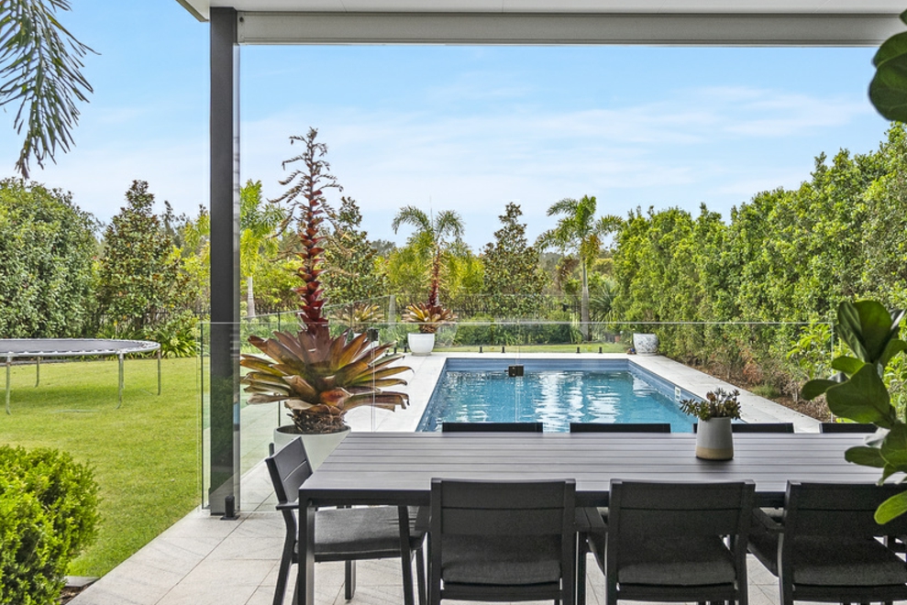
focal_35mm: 33
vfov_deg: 40.0
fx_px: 832
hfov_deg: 57.1
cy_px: 302
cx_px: 493
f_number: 3.2
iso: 400
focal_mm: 17
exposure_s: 1/500
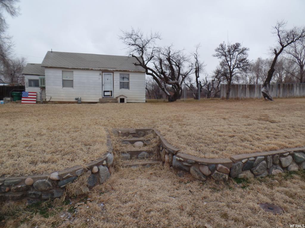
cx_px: 152
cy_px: 114
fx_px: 203
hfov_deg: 73.9
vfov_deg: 58.9
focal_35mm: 23
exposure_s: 1/250
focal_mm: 4.1
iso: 80
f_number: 3.5
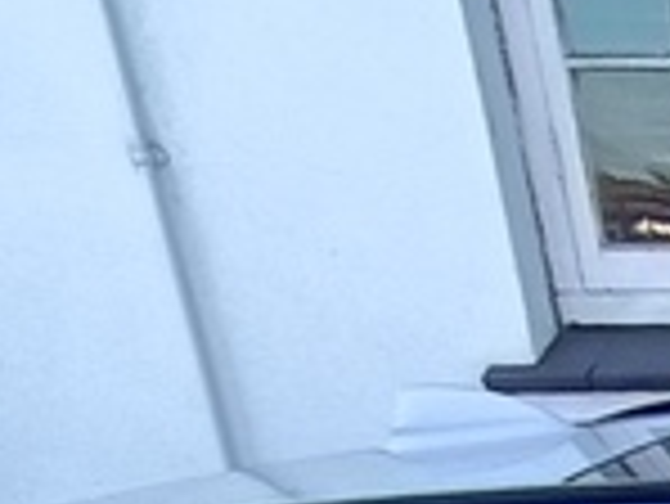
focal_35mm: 117
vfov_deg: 10.7
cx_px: 1673
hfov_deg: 12.6
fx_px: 2266
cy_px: 1224
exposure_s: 1/180
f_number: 2.2
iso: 100
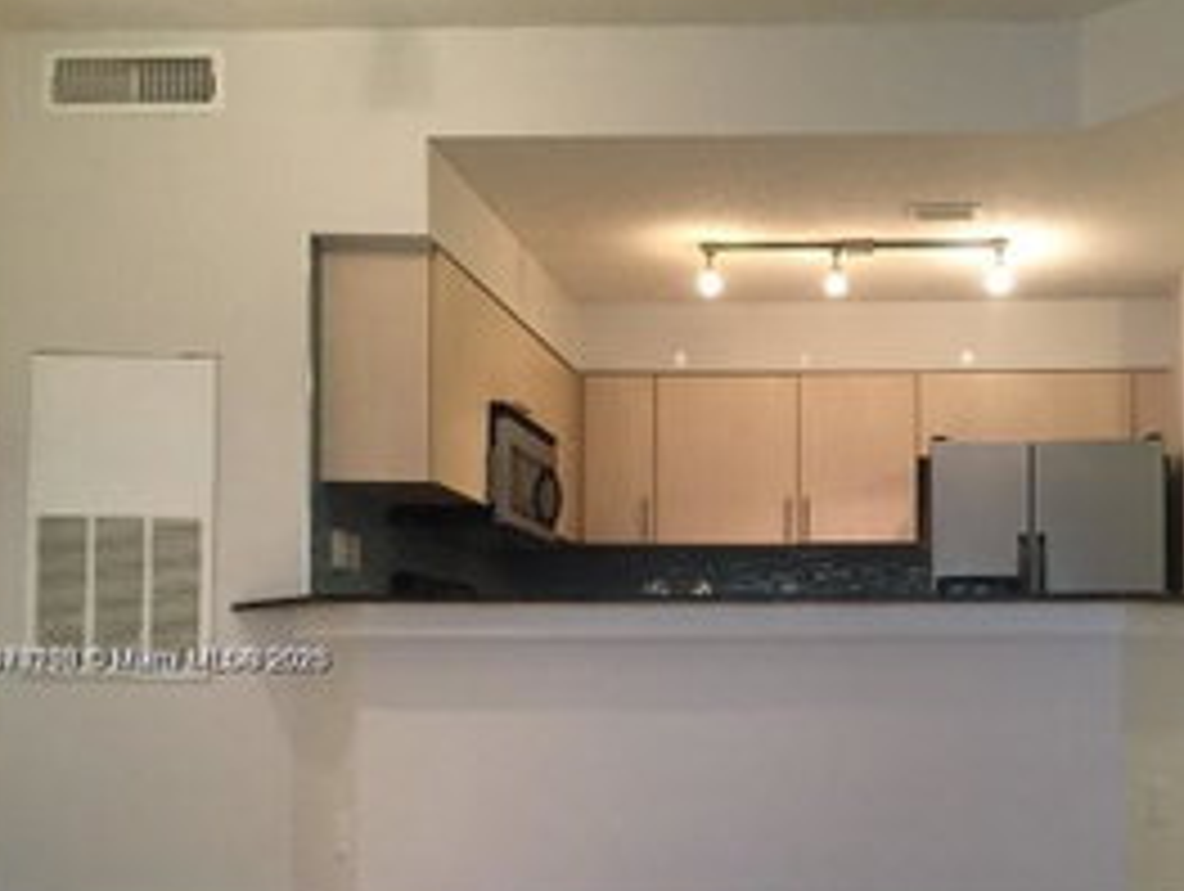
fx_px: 1610
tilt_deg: +1.3
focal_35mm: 47
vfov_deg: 30.5
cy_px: 662
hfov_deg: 39.2
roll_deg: -0.8
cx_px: 898
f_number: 2.2
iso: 200
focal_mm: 4.15
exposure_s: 1/30
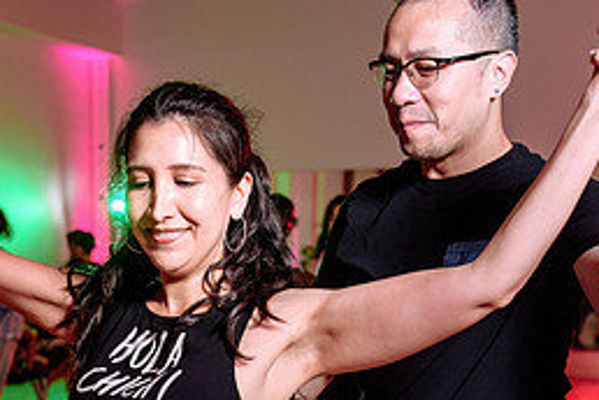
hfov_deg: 27.8
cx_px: 176
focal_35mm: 72
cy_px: 387
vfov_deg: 18.5
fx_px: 1198
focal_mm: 32
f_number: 2.8
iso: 800
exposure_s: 1/100
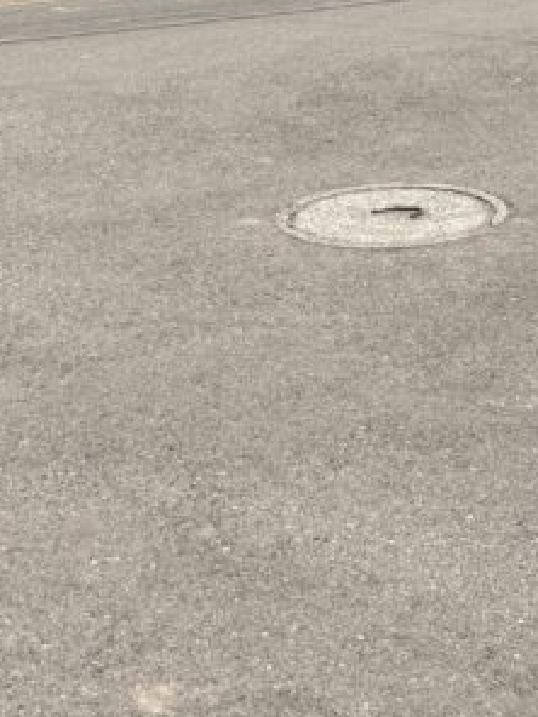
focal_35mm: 83
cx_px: 642
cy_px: -489
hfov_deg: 17.0
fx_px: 1720
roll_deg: +1.8
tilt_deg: +6.6
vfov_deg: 19.2
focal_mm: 6.76
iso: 100
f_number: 1.78
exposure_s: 1/5319
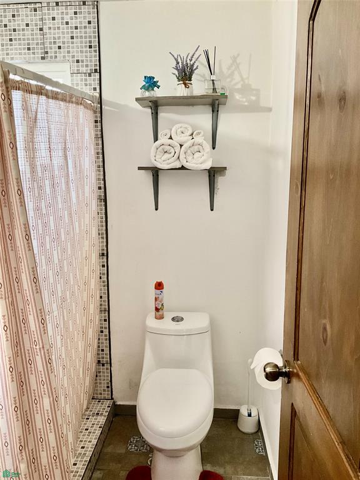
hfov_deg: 48.2
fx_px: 402
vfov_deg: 61.7
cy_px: 240
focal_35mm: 29
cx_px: 180
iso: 160
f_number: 1.8
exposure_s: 1/60
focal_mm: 3
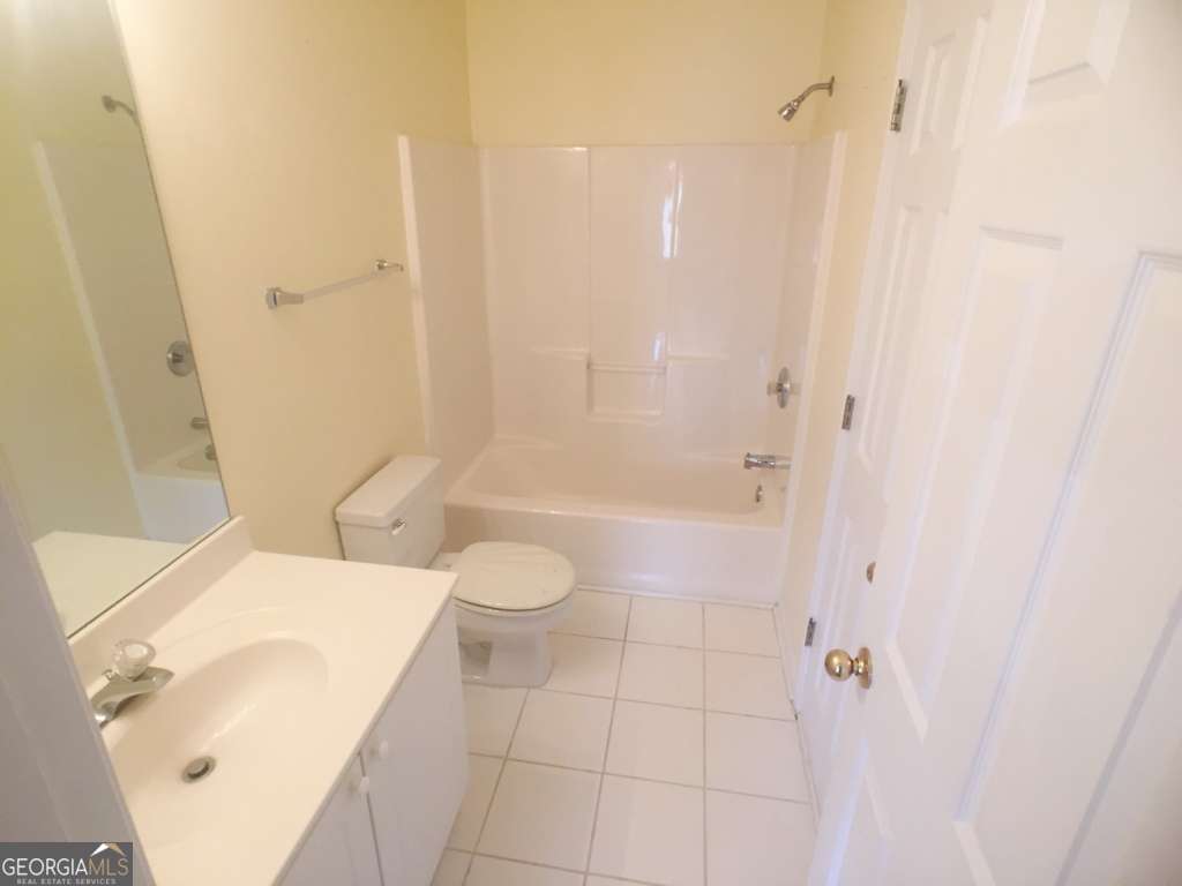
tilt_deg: -22.3
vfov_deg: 48.2
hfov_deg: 61.7
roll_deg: +0.4
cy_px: 443
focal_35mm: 29
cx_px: 591
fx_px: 990
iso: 32
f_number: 2.2
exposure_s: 1/30
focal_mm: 4.15
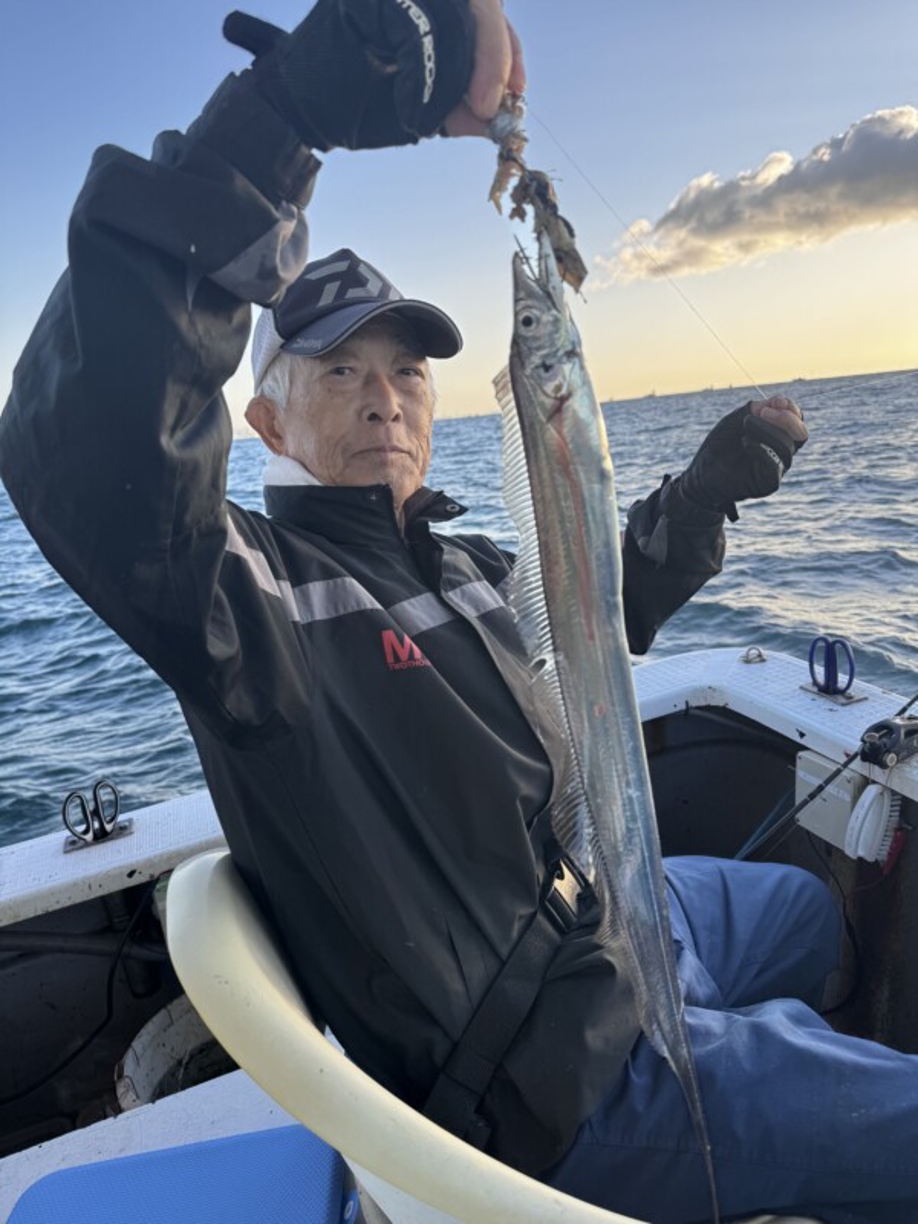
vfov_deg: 71.6
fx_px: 849
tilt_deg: -12.6
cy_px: 612
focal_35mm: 24
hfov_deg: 56.8
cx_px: 459
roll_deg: +5.2
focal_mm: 6.76
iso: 80
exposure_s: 1/562
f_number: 1.78
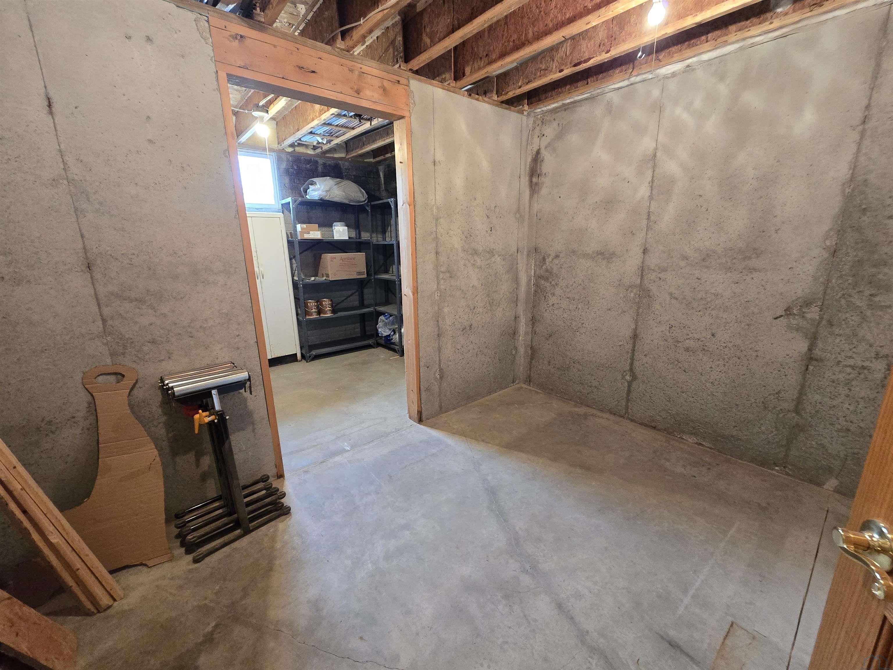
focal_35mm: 13
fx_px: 335
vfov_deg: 89.9
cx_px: 446
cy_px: 335
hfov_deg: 106.2
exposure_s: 1/60
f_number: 2.2
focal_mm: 2.2
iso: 640
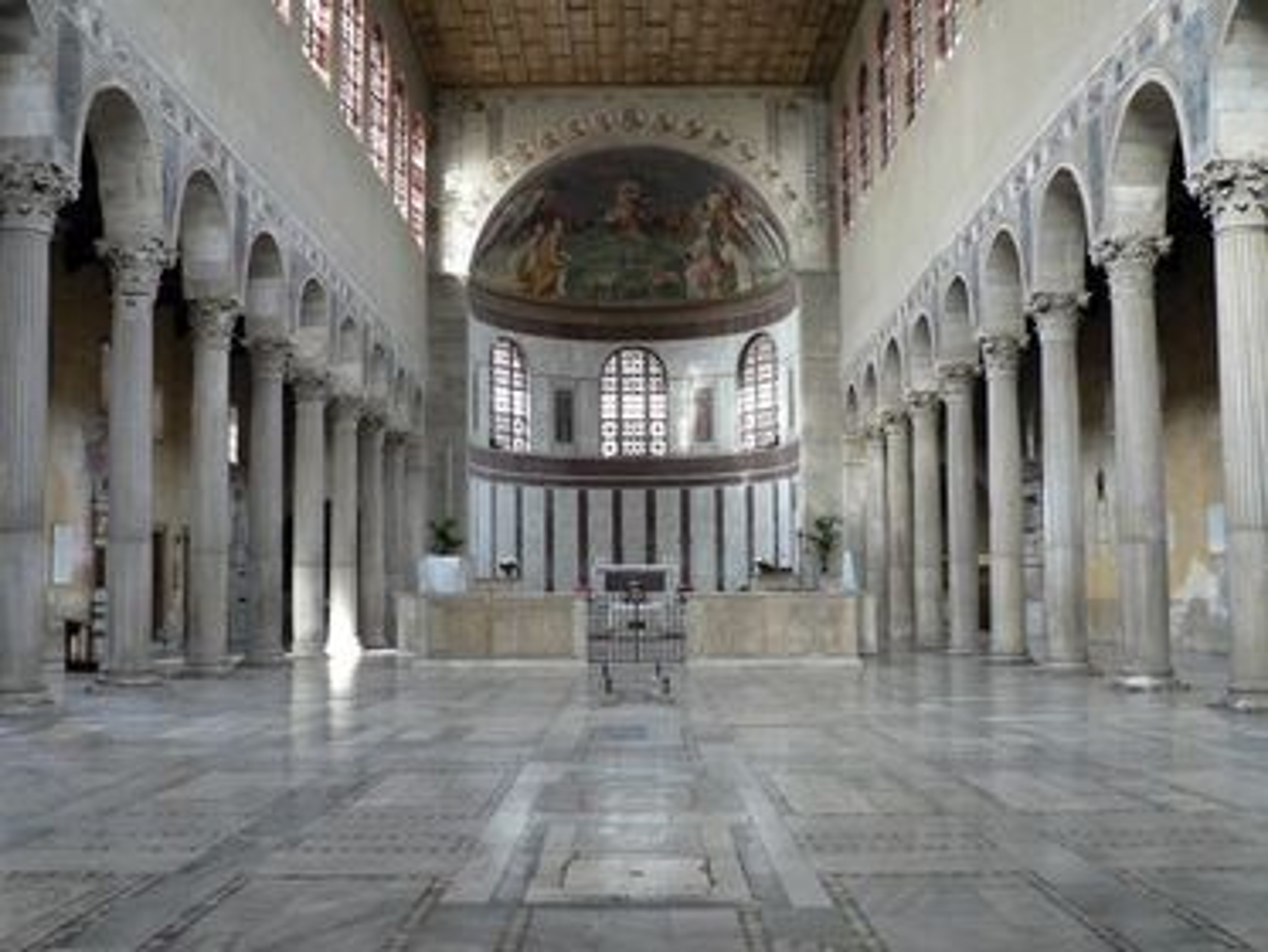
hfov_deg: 51.3
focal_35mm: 36
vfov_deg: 39.7
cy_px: 476
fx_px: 1319
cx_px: 634
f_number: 2.8
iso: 200
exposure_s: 1/4
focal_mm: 6
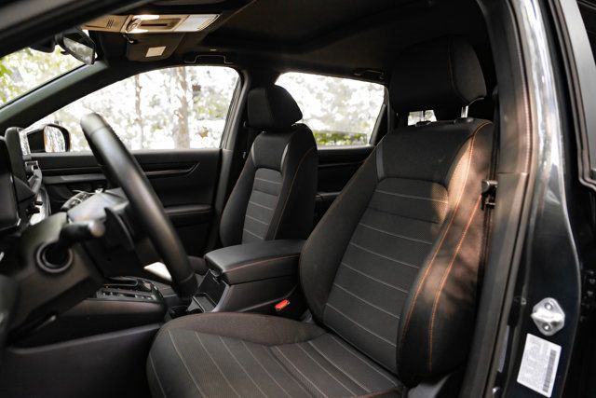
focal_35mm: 26
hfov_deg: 69.4
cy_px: 199
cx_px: 298
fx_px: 431
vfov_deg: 49.6
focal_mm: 26
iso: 1250
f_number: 2.8
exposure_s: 1/200
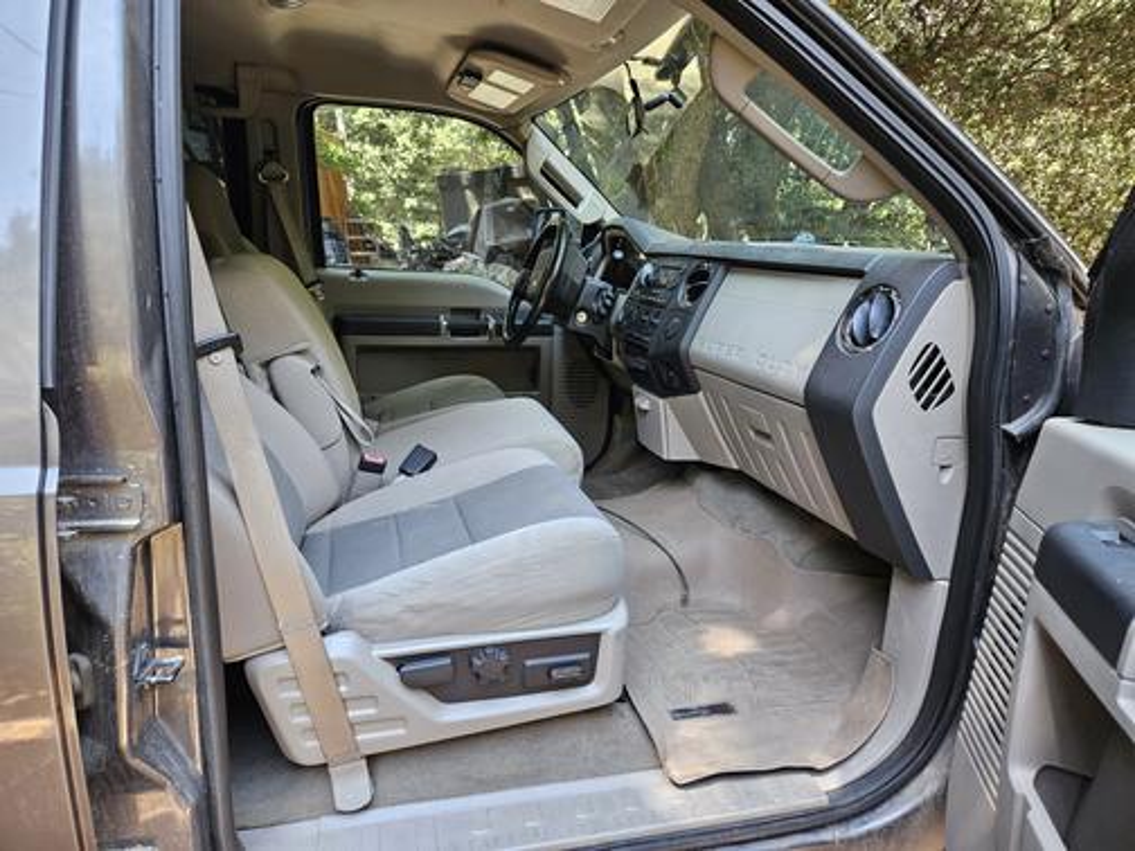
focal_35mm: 23
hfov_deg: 73.9
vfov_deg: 58.9
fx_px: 754
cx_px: 568
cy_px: 426
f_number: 1.8
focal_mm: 5.4
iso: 125
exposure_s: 1/120
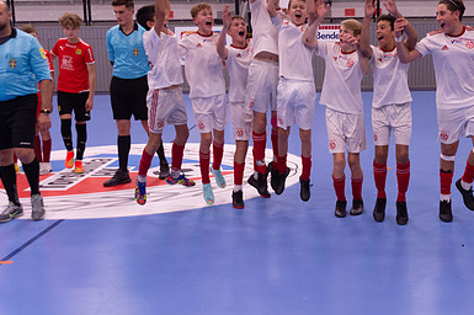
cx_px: 331
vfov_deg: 25.4
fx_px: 697
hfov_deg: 37.0
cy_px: 134
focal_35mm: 53
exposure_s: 1/320
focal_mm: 35
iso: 2000
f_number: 3.2
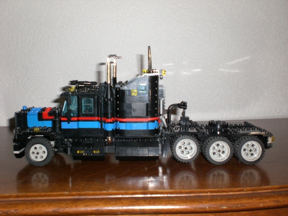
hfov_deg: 49.0
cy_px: 108
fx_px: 316
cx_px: 144
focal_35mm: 38
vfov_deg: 37.7
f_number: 3.1
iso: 200
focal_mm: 6.3
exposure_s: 1/60
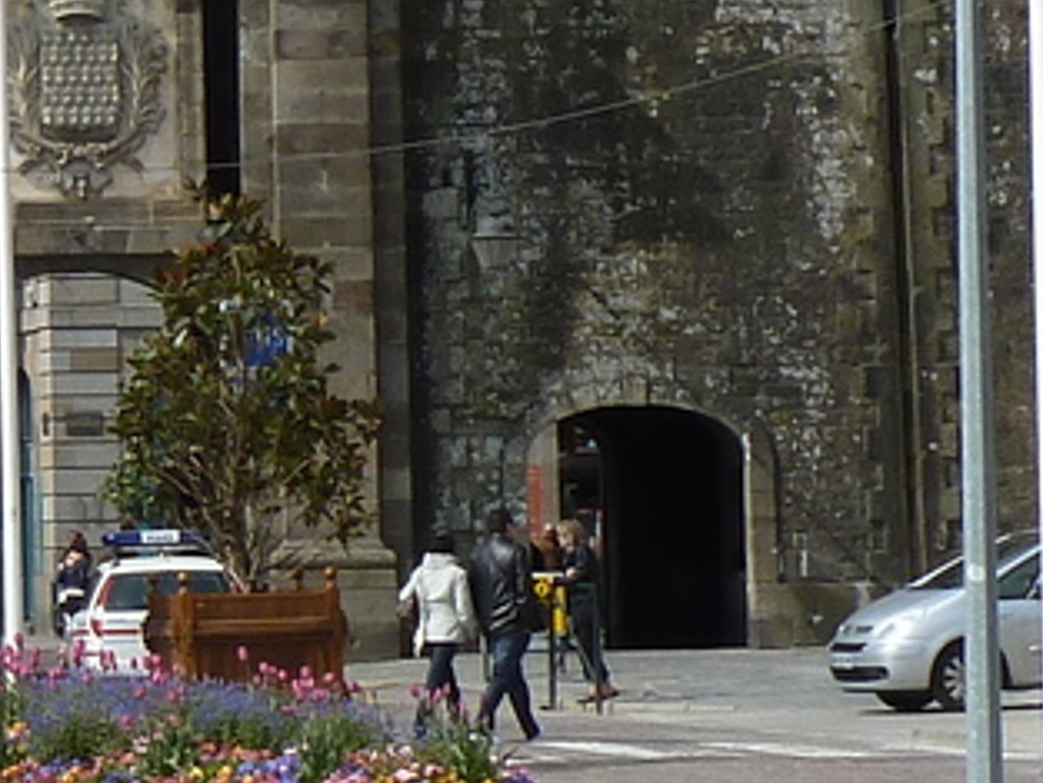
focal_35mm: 245
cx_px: -993
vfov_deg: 6.1
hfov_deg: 7.8
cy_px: 140
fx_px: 7385
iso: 80
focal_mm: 7.9
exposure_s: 1/400
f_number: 5
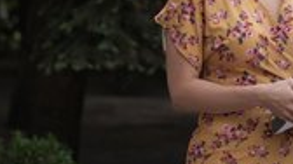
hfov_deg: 12.3
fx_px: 1358
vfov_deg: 6.9
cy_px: 32
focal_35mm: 175
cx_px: 174
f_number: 2.8
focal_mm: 70
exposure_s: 1/2000
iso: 400
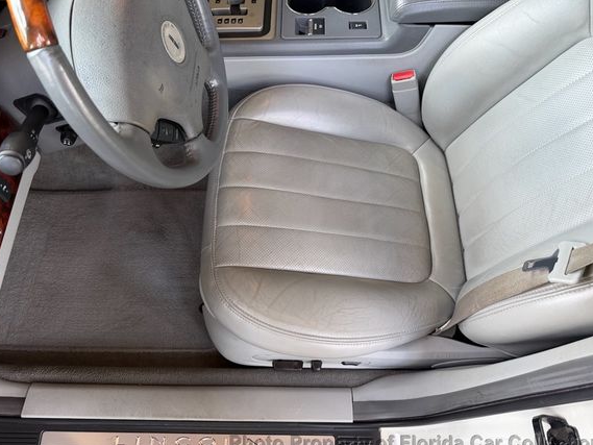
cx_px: 302
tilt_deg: -61.9
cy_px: 216
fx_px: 463
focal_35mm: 27
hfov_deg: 65.3
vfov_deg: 51.4
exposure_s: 1/121
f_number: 1.78
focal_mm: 6.76
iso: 100
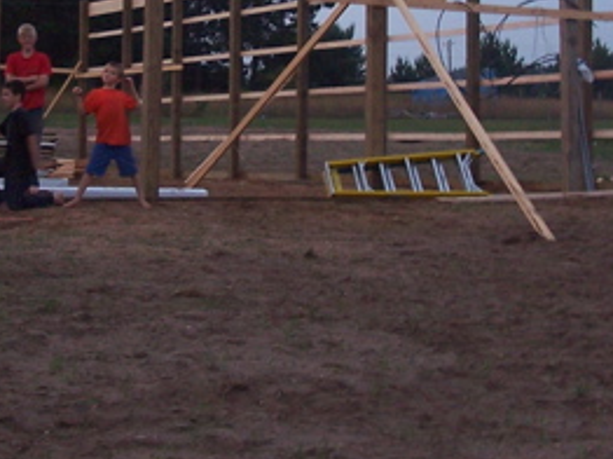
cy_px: 52
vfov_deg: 15.7
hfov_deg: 21.1
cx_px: 227
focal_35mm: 93
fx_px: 1645
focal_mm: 6.3
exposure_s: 1/8
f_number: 2.8
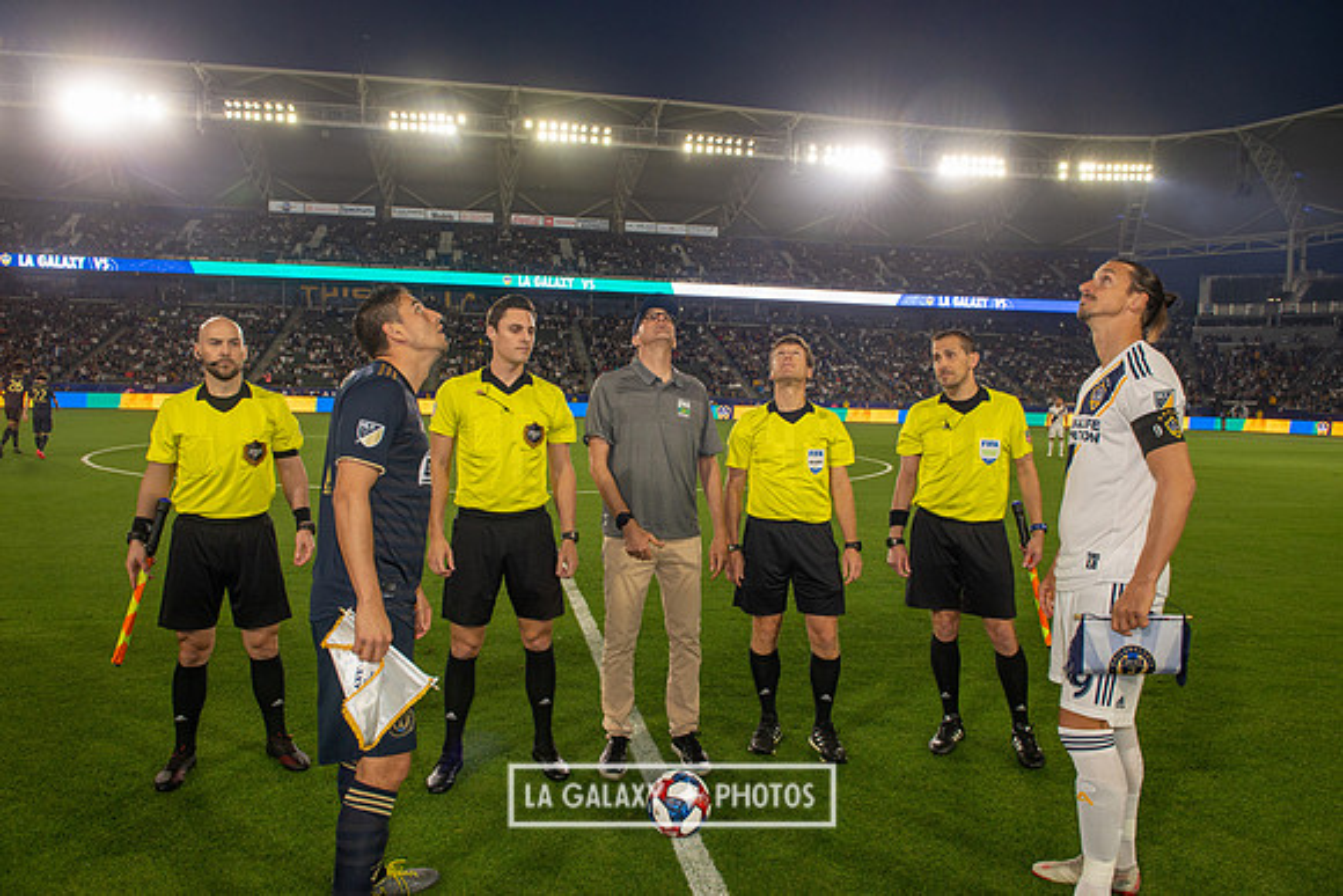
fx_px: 896
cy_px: 448
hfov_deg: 73.7
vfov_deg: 53.2
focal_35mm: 24
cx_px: 672
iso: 640
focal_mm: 24
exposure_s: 1/200
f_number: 7.1
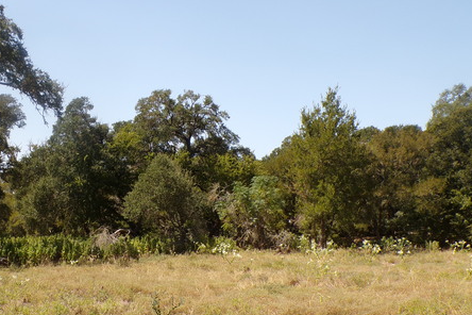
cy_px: 229
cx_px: 222
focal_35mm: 48
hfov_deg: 41.1
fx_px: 629
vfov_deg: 27.8
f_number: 4.8
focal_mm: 5.8
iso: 100
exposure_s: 1/340
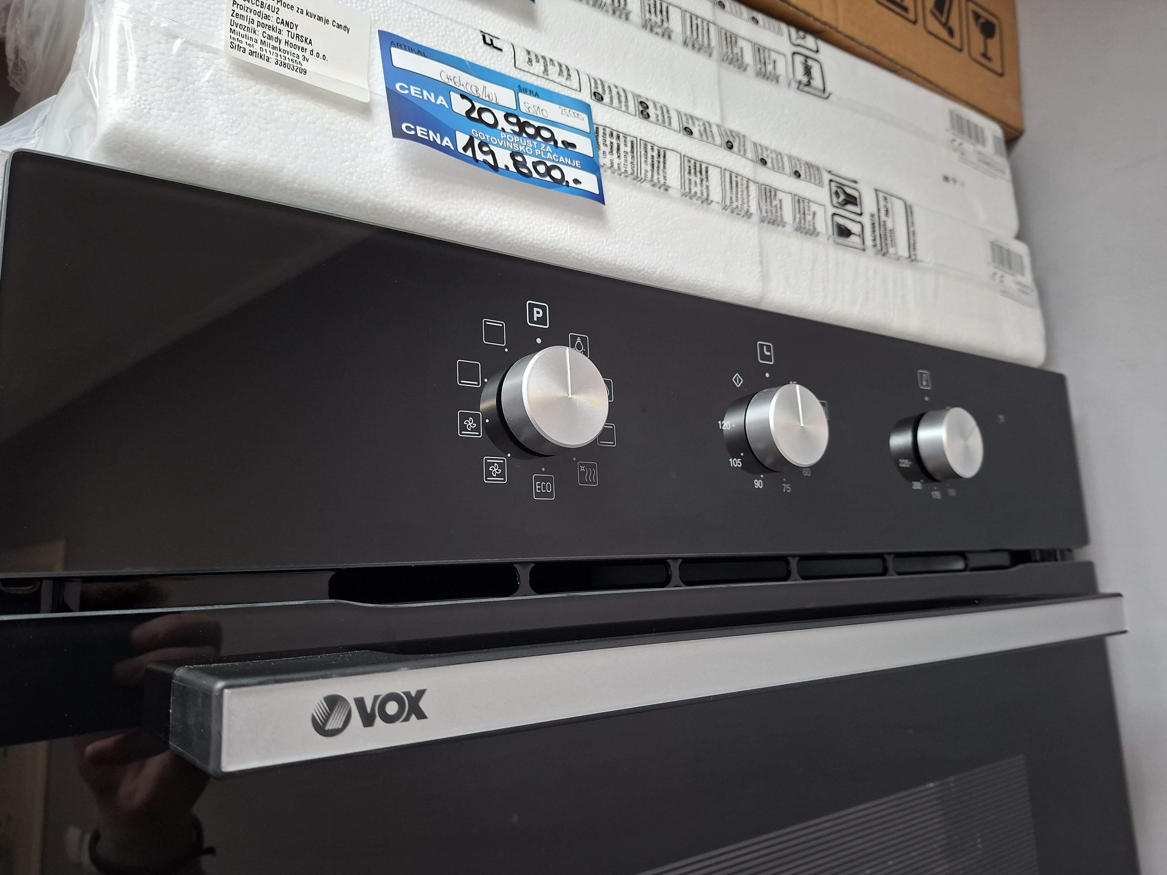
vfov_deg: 58.9
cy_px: 438
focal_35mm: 23
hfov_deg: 73.9
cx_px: 584
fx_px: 775
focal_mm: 5.54
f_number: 1.8
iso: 200
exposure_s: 1/50
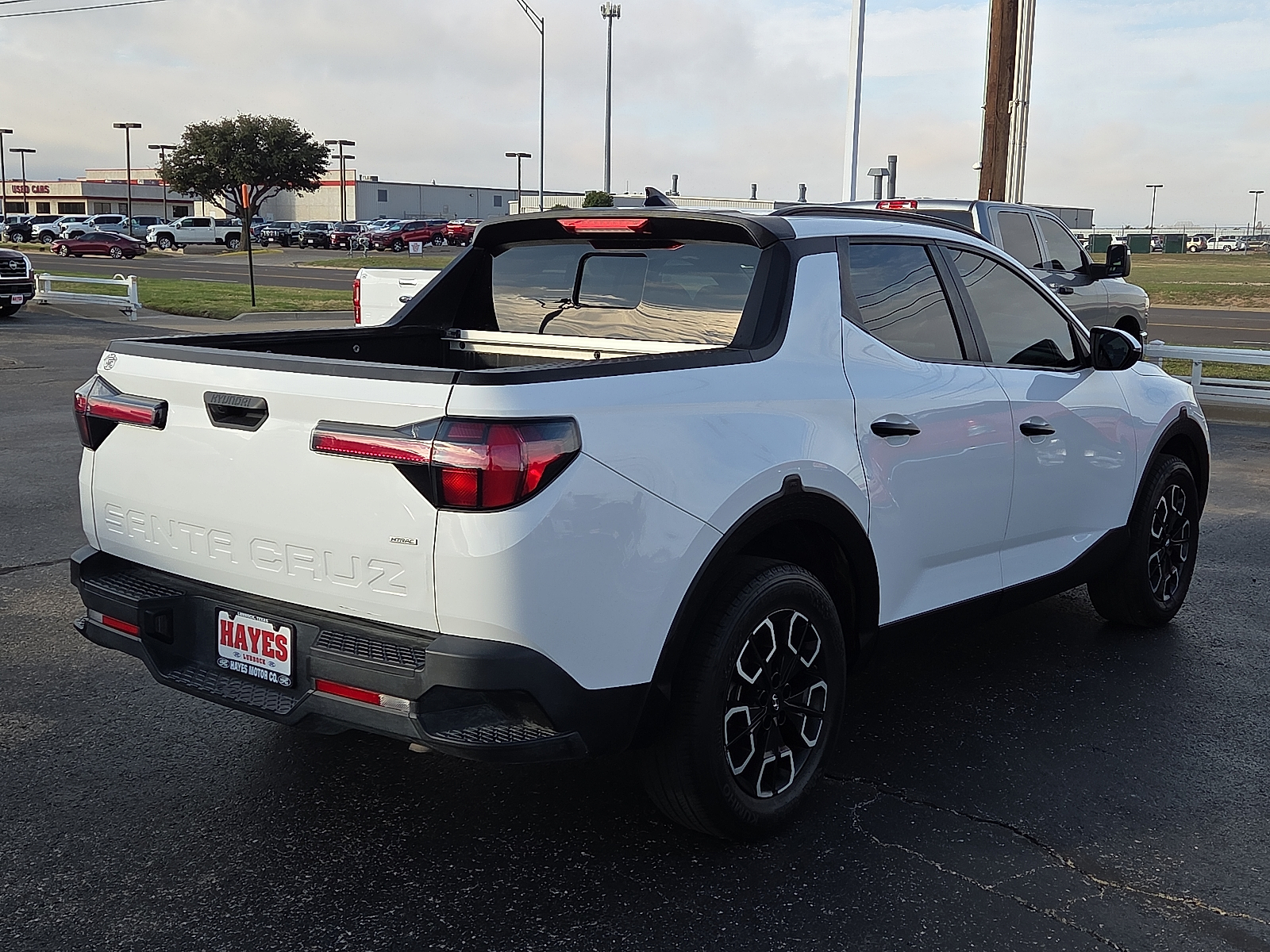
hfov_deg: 47.9
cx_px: 635
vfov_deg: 36.8
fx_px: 1431
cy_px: 476
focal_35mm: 39
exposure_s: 1/2500
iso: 76
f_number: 1.8
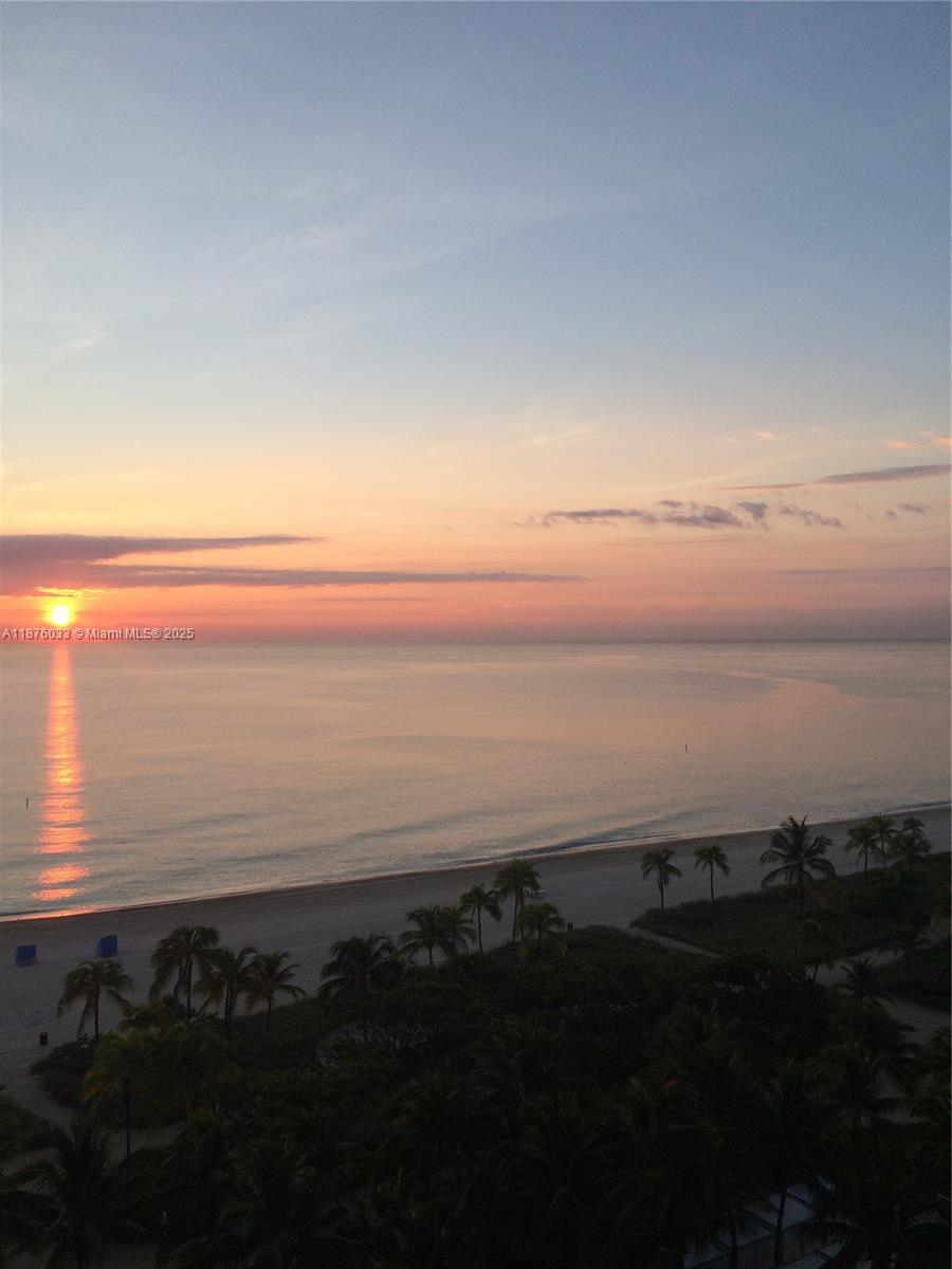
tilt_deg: -0.3
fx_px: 1063
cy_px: 634
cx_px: 476
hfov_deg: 48.2
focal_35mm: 29
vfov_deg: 61.7
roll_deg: +0.8
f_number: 2.2
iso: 32
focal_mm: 4.15
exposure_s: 1/570
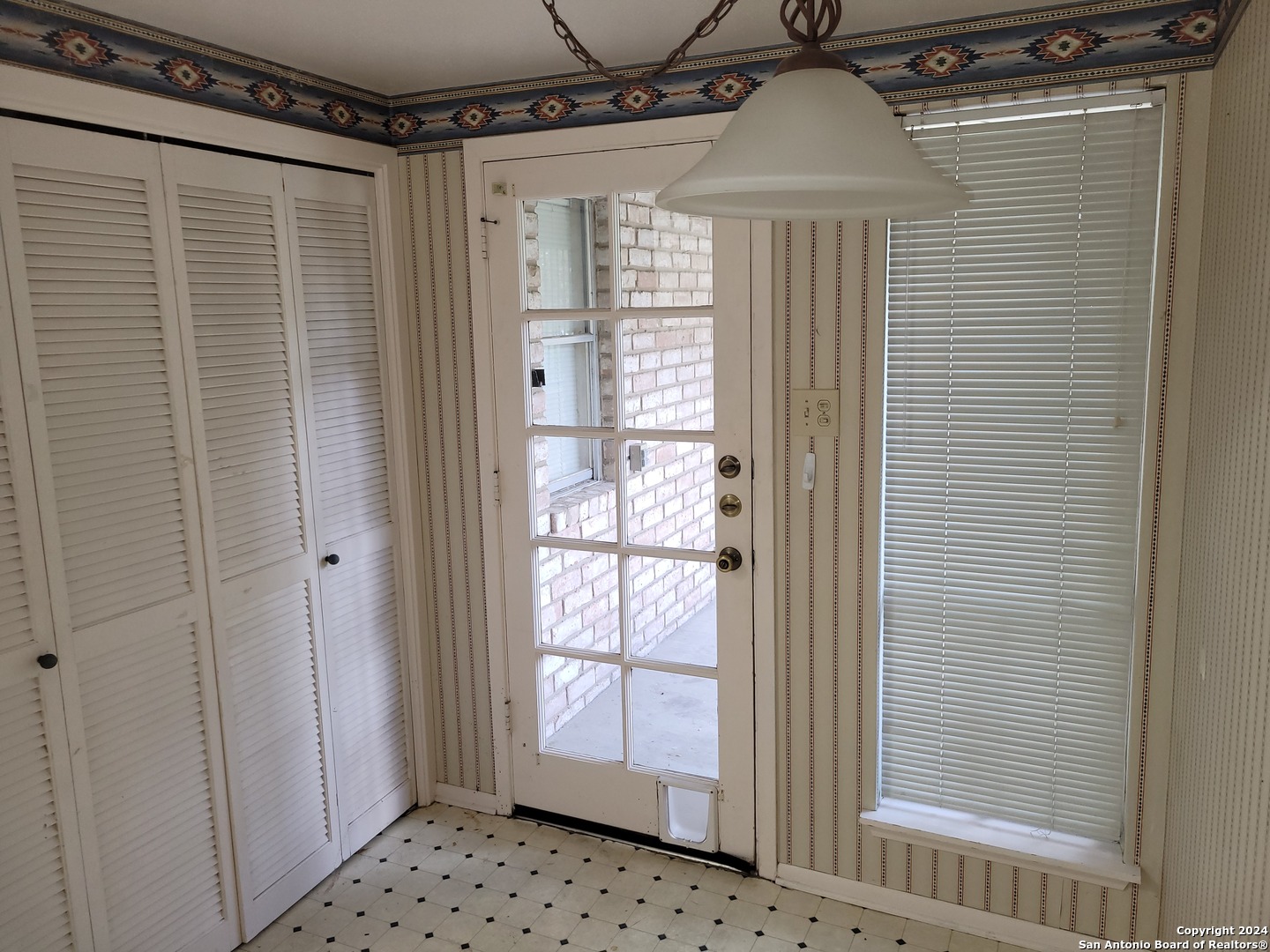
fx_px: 954
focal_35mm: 26
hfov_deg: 67.3
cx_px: 635
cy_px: 476
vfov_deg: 53.1
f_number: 1.8
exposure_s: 1/60
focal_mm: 5.4
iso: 100
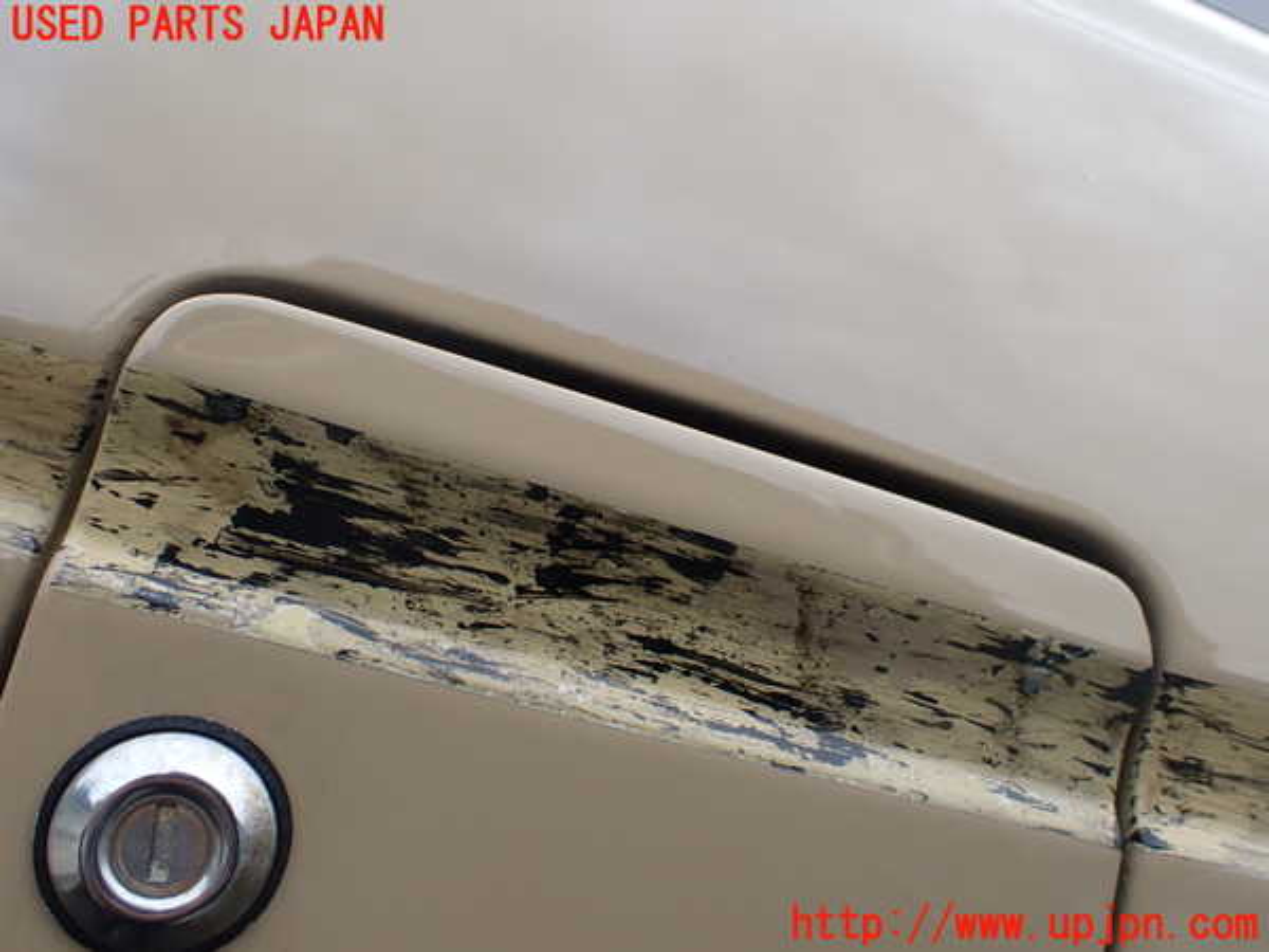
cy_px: 476
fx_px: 1100
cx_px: 634
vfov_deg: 46.8
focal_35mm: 30
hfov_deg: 60.0
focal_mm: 5.4
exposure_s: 1/400
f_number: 3.2
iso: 100
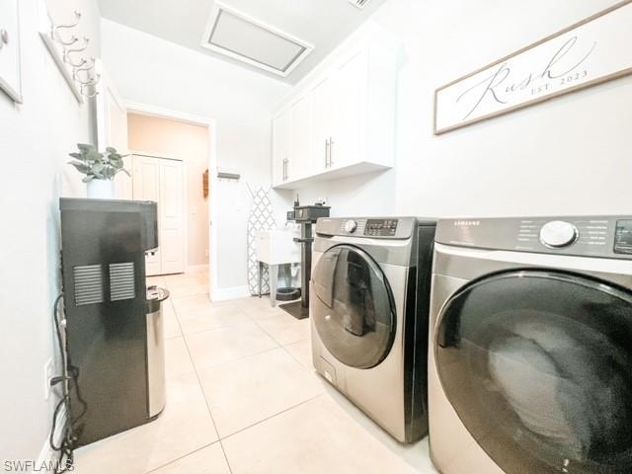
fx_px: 237
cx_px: 316
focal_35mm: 13
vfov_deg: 89.9
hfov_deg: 106.2
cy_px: 237
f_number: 1.8
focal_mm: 1.57
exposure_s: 1/60
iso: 250
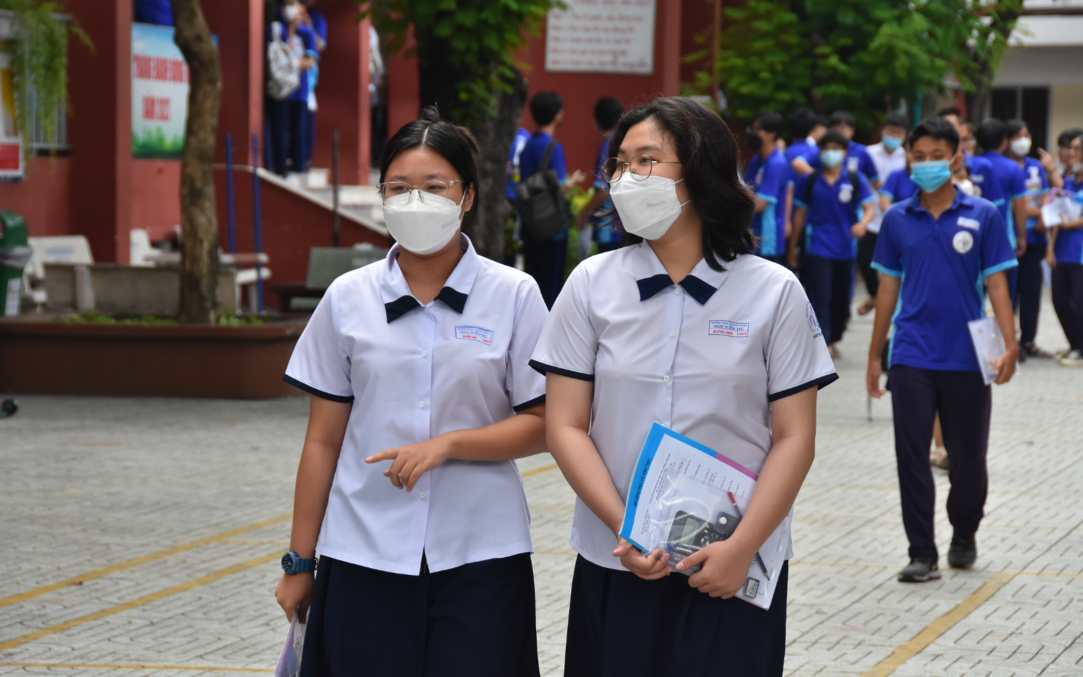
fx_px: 4767
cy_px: 338
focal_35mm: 162
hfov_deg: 13.0
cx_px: 539
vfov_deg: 8.1
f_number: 7.1
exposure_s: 1/250
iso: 400
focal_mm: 105
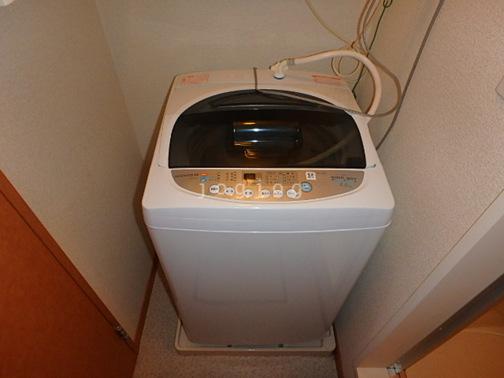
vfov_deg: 63.4
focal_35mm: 21
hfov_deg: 79.0
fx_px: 306
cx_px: 252
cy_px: 189
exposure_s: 1/30
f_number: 3.5
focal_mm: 3.7
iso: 400
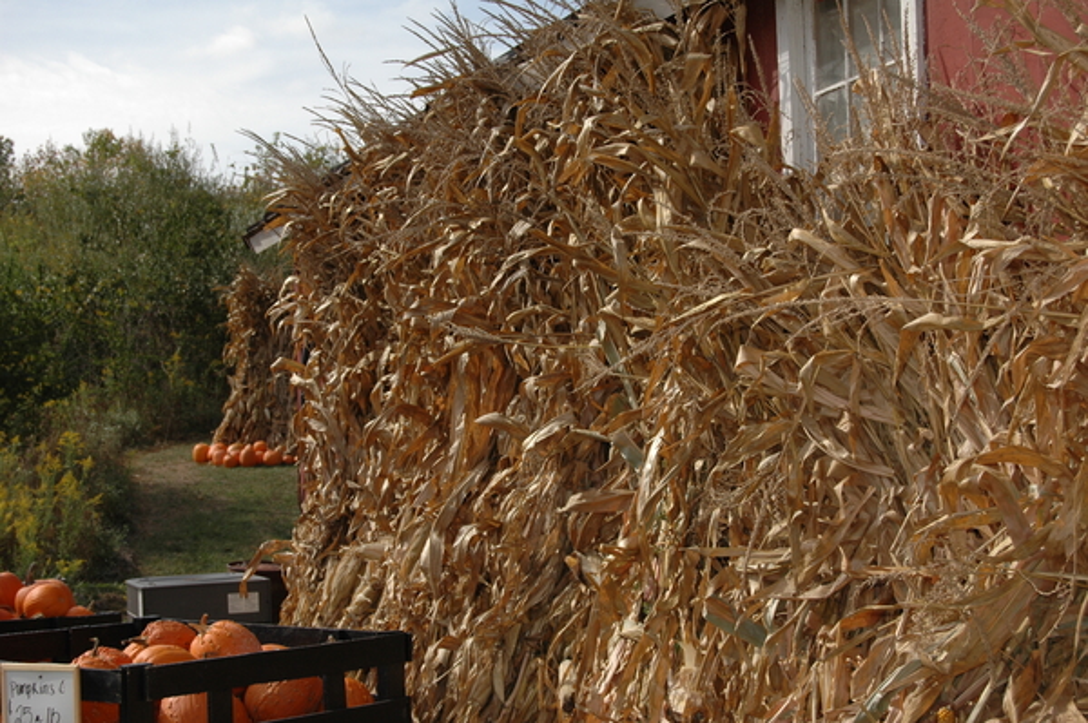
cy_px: 362
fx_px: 2265
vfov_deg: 18.2
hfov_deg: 27.0
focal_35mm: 75
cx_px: 544
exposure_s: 1/500
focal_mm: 50
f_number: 8
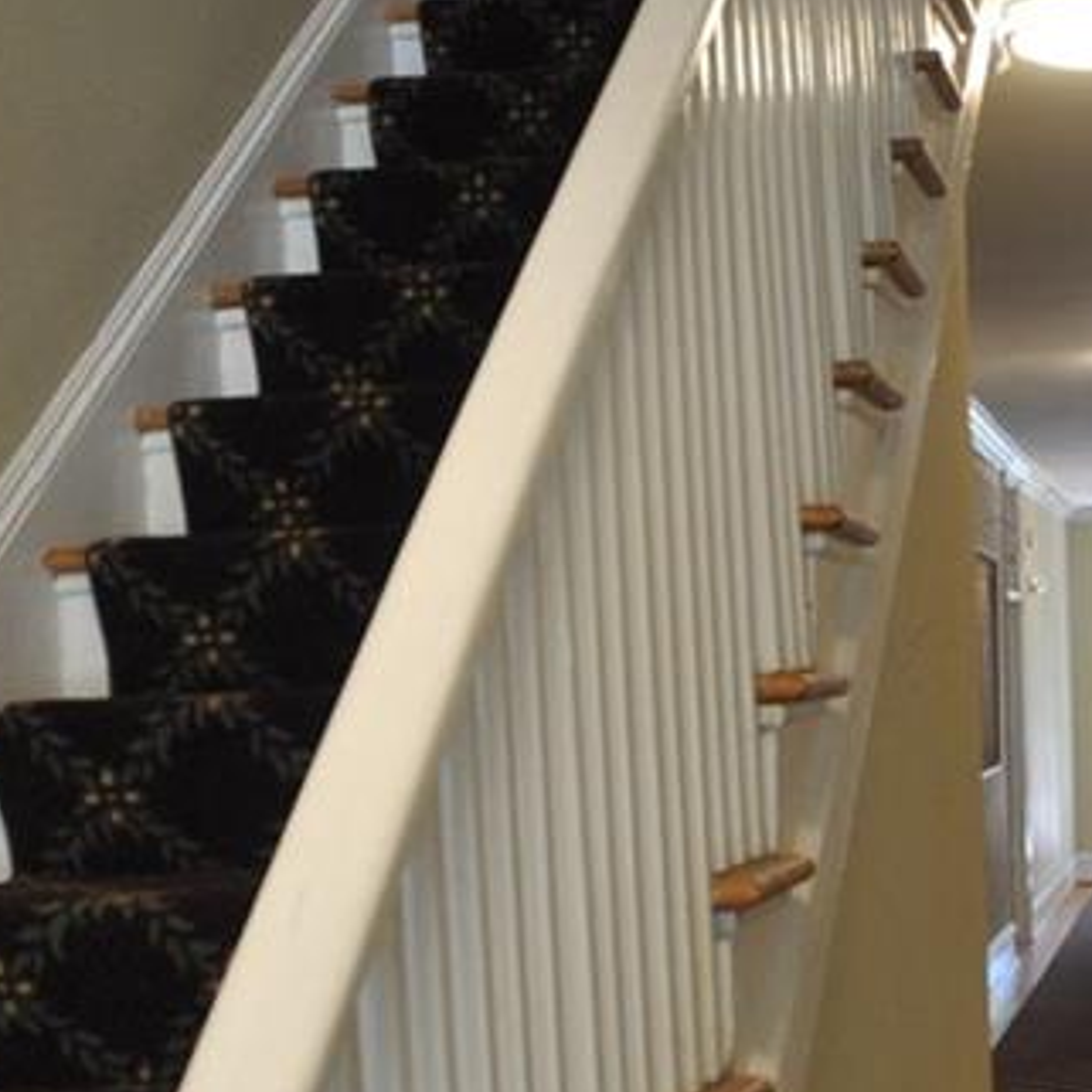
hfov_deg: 22.6
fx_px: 2605
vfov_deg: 23.1
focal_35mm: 73
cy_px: 958
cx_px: 1146
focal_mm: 18
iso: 720
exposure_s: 1/60
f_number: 4
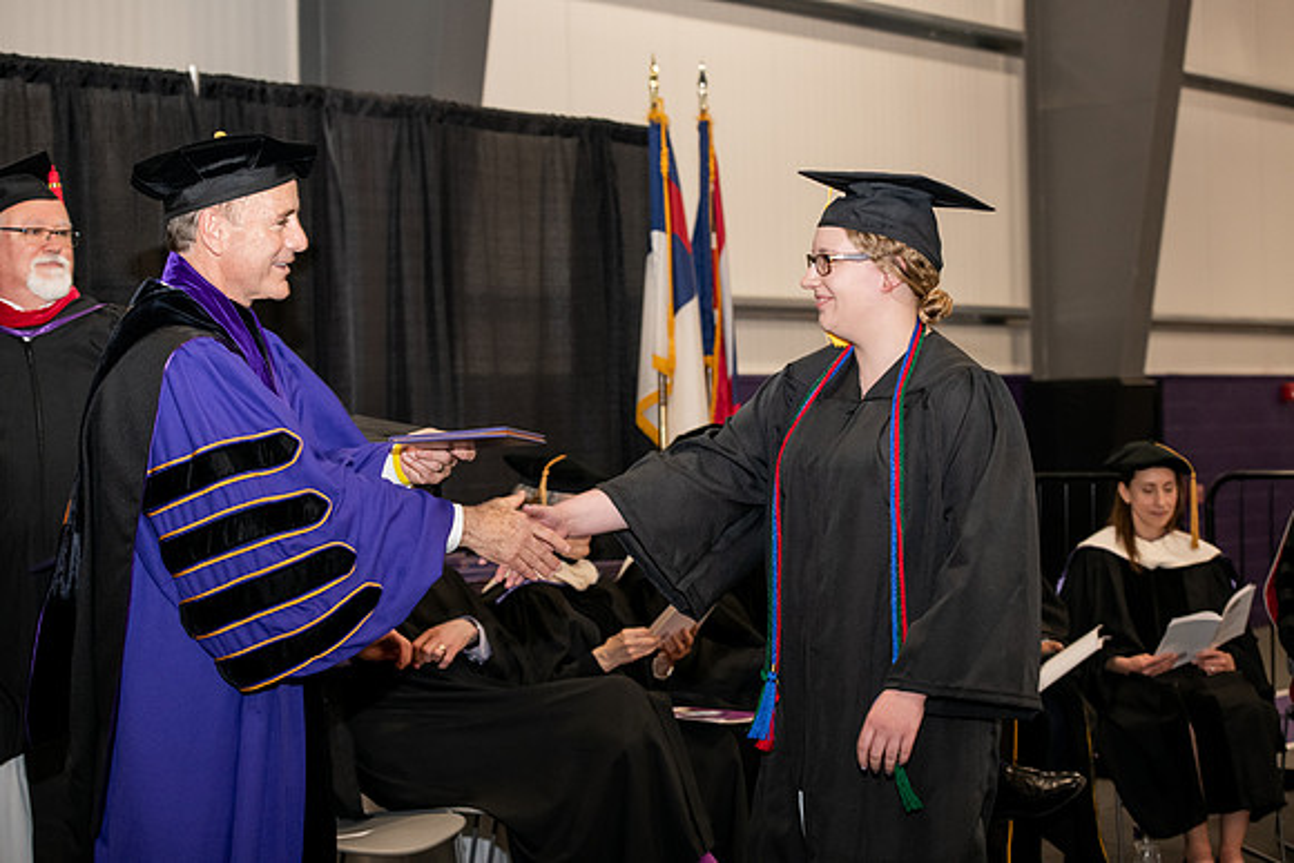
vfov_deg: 19.5
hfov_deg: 28.8
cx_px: 647
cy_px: 432
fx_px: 2517
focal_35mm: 70
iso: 2000
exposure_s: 1/200
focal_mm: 70
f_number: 5
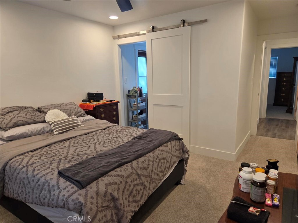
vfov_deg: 58.9
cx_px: 149
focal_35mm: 23
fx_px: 198
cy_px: 112
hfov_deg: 73.9
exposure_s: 1/120
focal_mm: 5.4
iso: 200
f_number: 1.8
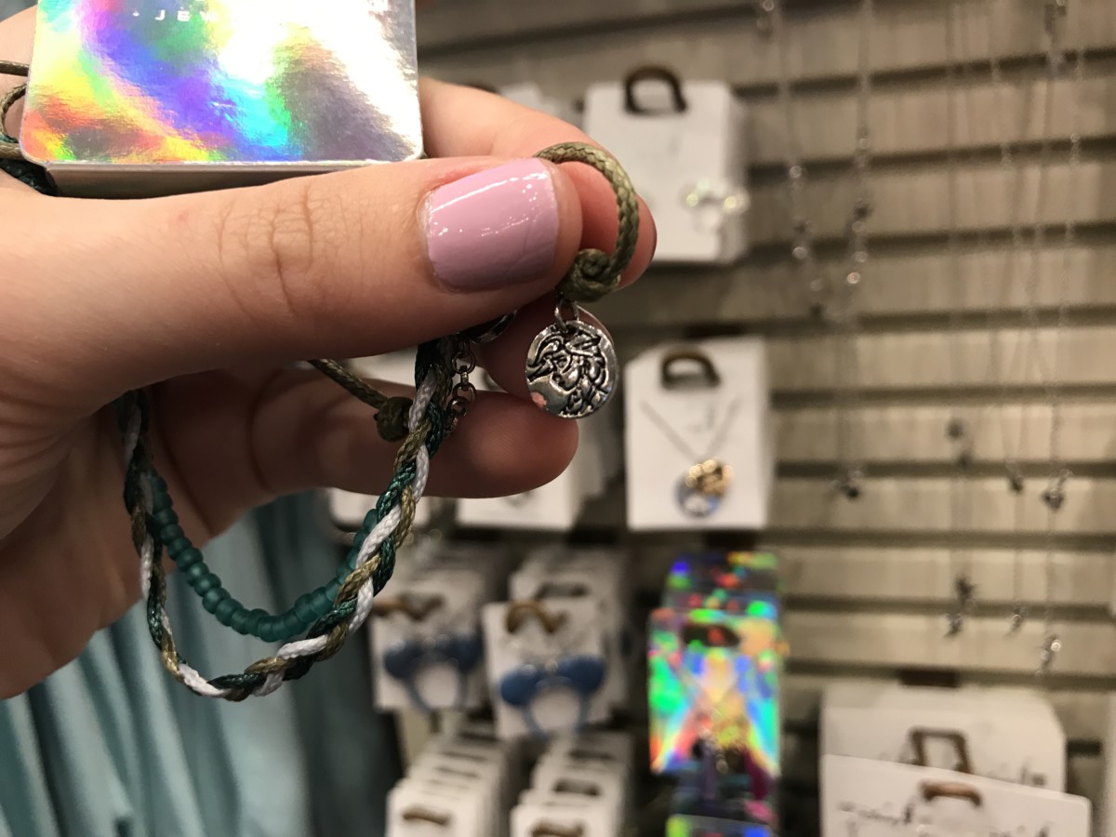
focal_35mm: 28
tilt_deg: -11.8
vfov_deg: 49.7
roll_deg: +4.9
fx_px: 903
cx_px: 558
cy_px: 418
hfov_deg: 63.4
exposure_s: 1/17
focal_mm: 3.99
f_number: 1.8
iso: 40
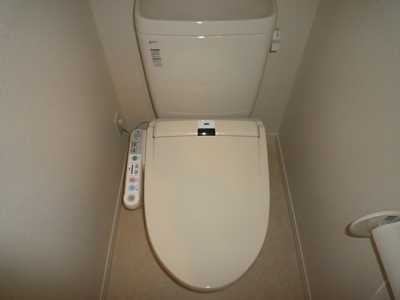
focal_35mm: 25
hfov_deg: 69.4
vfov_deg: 54.9
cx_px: 200
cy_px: 150
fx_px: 289
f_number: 2.8
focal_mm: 4.4
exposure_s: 1/30
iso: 100
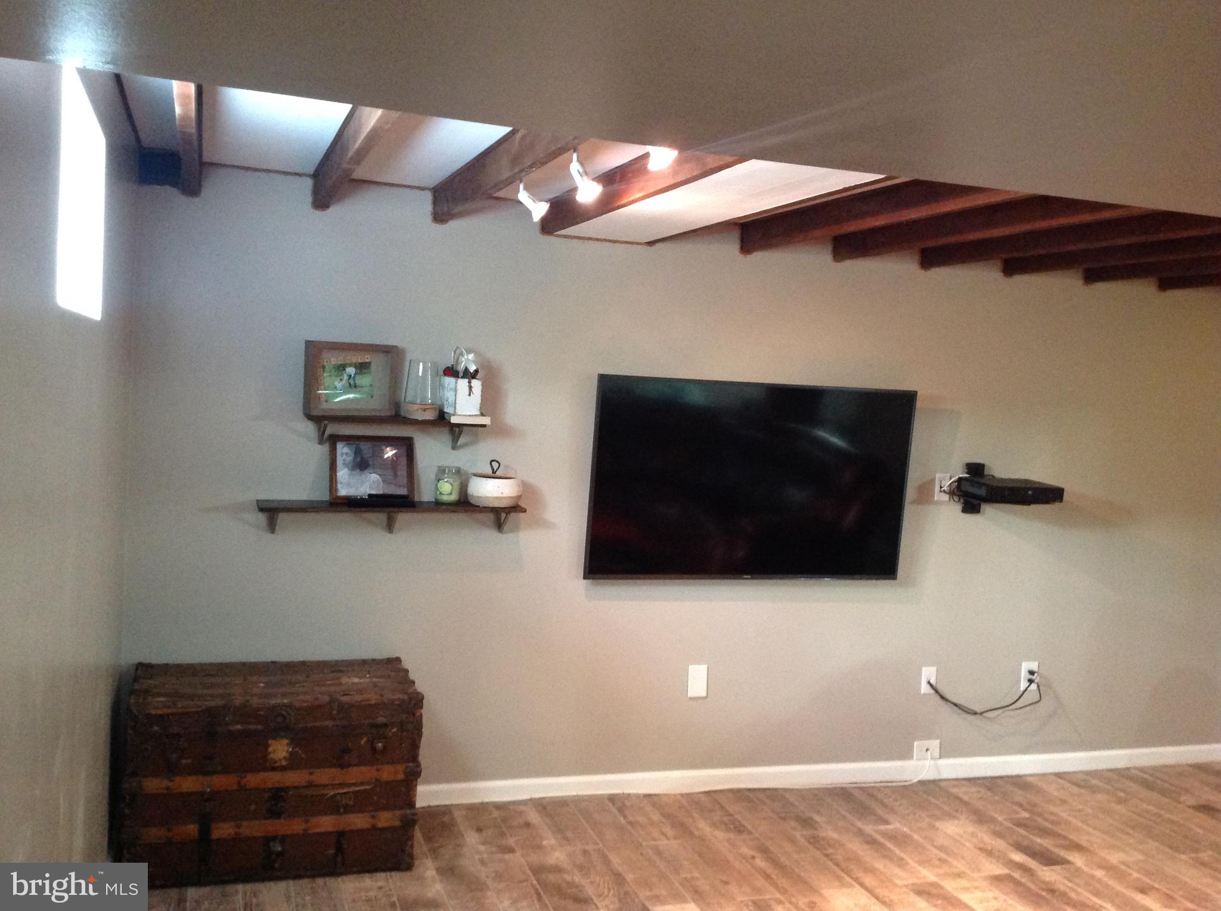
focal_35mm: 35
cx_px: 610
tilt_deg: -5.8
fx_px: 1233
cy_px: 456
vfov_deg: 40.6
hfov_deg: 52.7
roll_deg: -3.4
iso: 400
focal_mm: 4.28
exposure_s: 1/15
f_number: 2.4
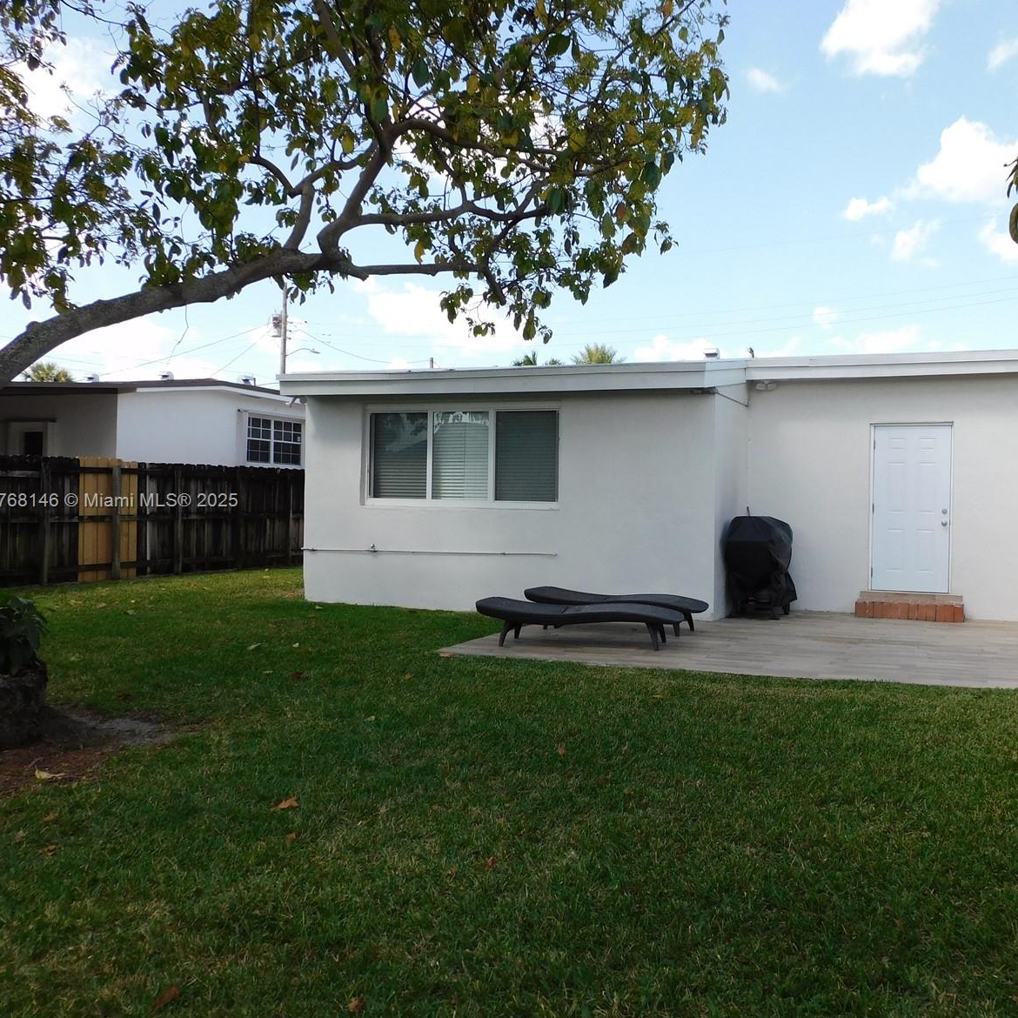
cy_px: 502
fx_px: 965
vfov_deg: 55.6
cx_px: 656
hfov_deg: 54.8
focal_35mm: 29
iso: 125
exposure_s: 1/640
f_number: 3.3
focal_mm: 4.3
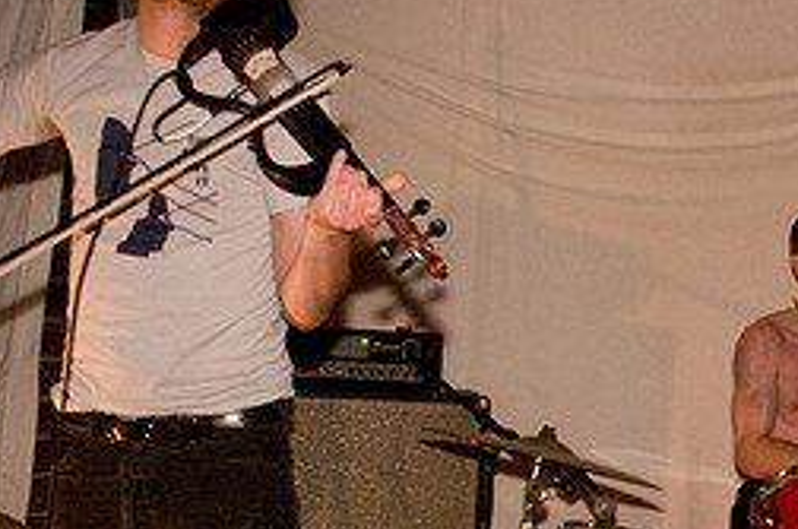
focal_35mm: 69
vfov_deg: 19.5
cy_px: 407
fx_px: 1527
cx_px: 779
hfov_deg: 27.7
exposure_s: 1/50
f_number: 2.8
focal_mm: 20
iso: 1250
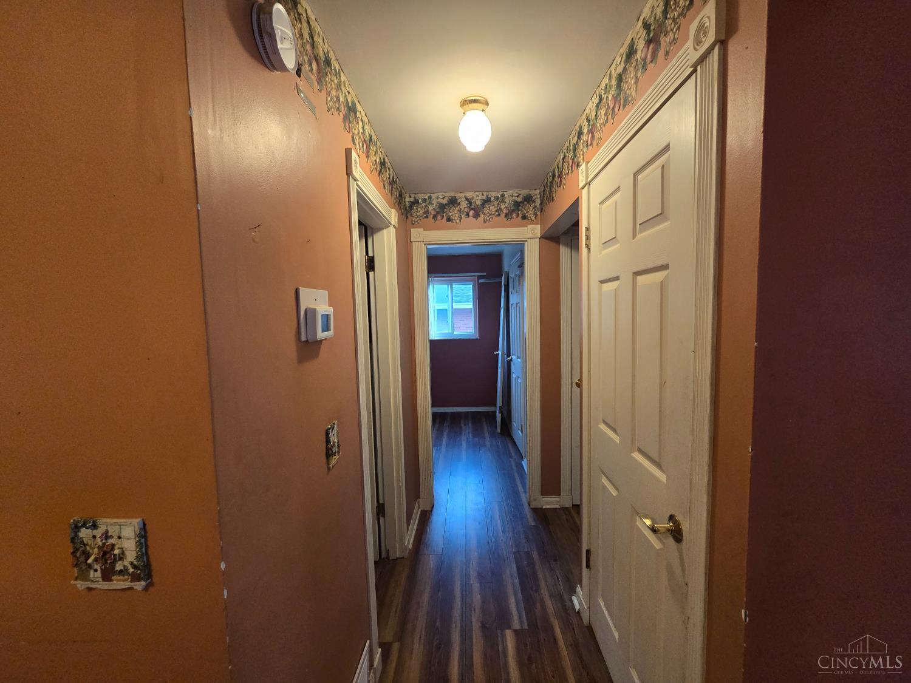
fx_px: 342
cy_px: 342
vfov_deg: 89.9
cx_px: 456
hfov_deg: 106.2
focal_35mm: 13
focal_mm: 2.2
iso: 320
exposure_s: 1/60
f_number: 2.2
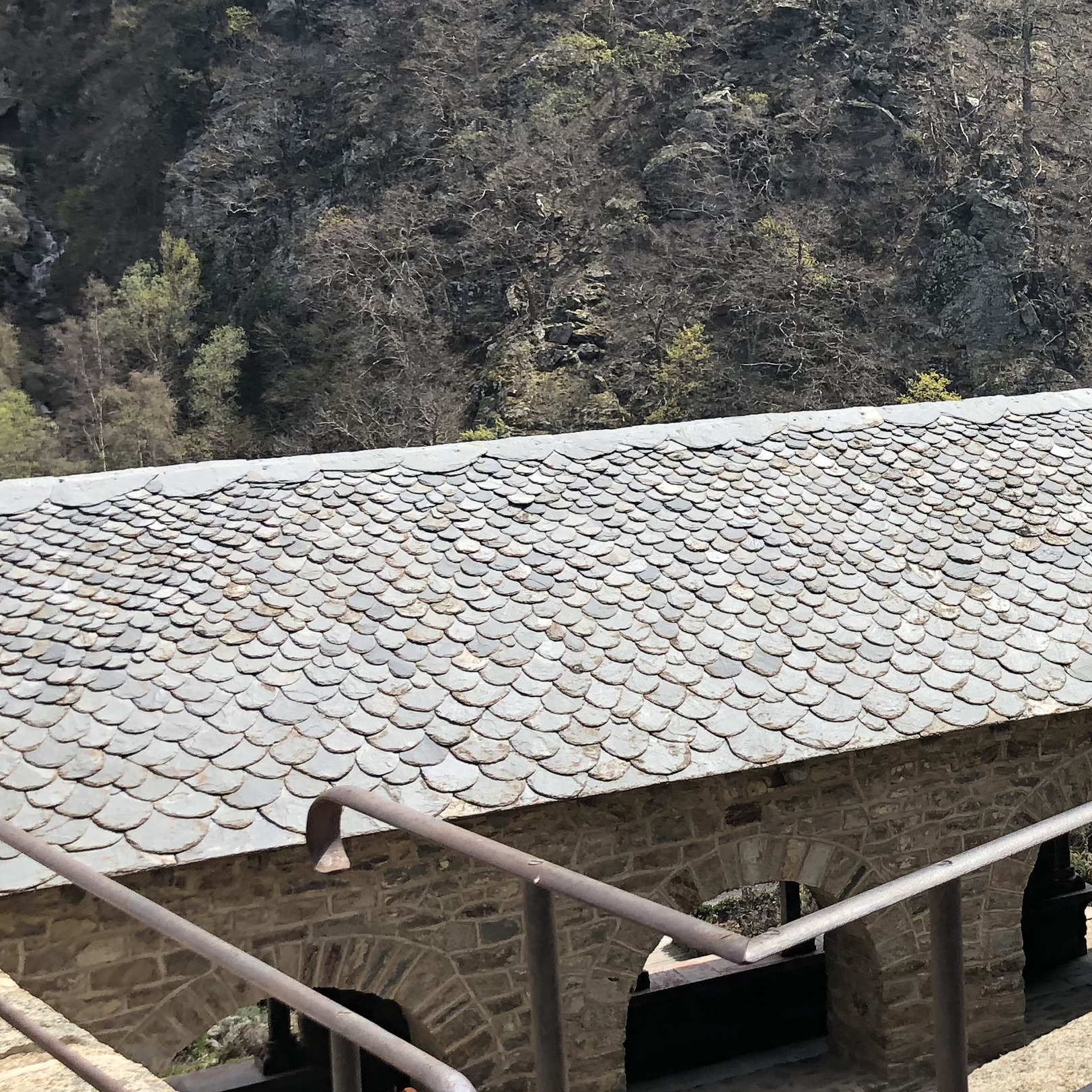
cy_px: 348
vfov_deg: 27.9
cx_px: 1147
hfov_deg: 26.3
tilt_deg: -3.1
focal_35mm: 61
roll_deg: +2.2
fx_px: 2177
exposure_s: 1/1171
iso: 20
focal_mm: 4
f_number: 1.8
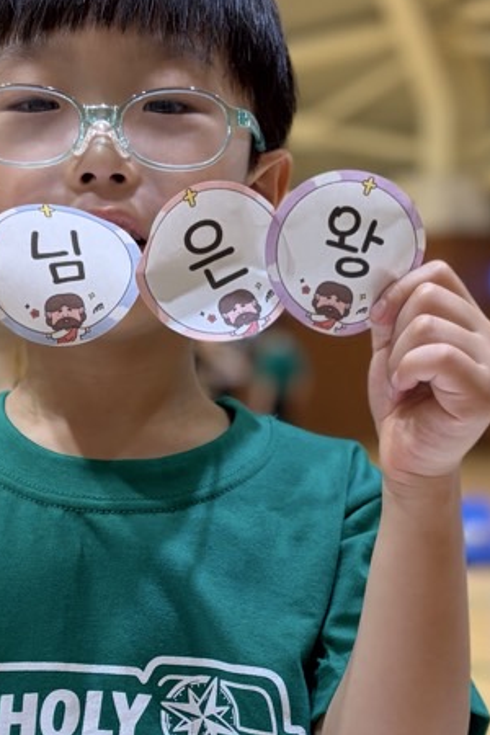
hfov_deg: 17.7
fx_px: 1572
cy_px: 531
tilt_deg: -6.4
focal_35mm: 77
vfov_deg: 26.1
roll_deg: +0.7
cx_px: 240
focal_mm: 5.96
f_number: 1.6
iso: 100
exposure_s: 1/120
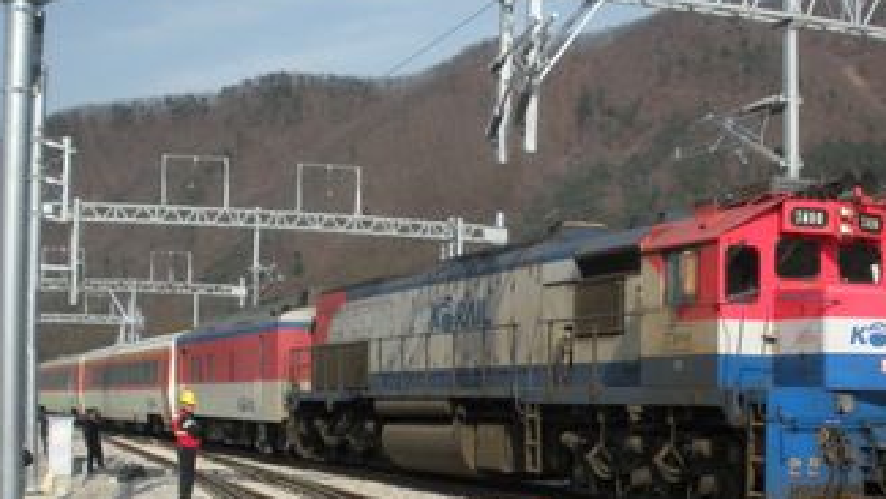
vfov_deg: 19.9
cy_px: 360
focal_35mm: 60
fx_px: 1410
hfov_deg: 34.5
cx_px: 608
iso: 64
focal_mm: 6.3
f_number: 3.5
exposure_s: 1/730
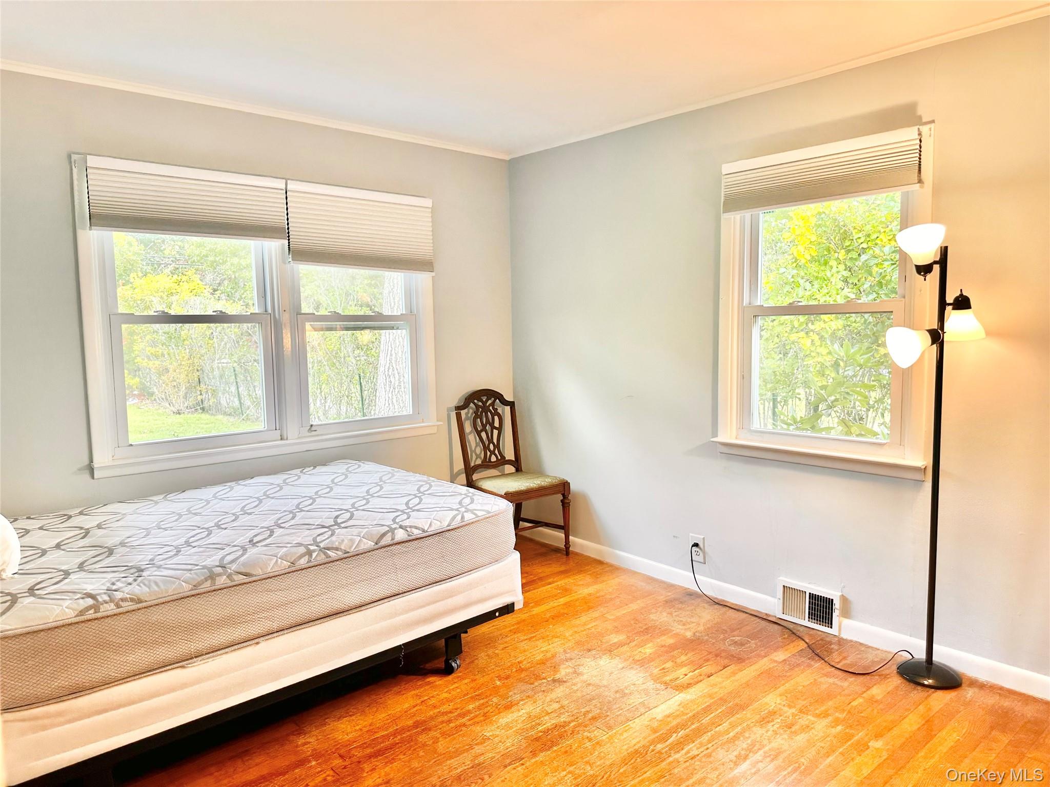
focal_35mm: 24
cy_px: 394
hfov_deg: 71.6
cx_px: 525
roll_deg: +0.5
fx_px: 728
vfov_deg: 56.8
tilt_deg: -5.1
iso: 100
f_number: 1.78
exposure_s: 1/120
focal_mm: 6.86
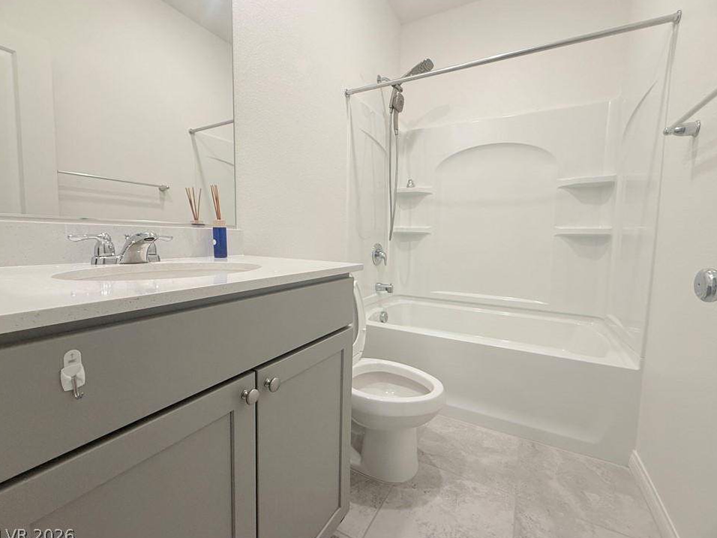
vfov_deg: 81.7
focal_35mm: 15
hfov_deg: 98.1
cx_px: 376
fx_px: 311
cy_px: 260
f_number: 2.2
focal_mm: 2.22
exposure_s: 1/120
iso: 250
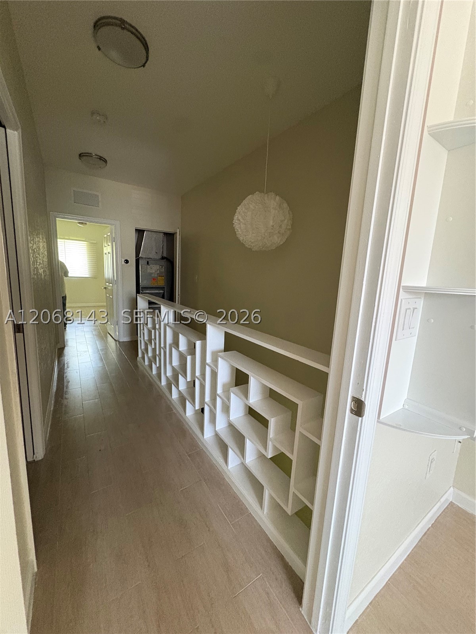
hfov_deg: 85.7
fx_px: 257
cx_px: 238
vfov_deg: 102.1
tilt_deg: -8.4
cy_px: 317
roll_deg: -3.0
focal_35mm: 14
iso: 800
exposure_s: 1/54
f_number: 2.2
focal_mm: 2.22
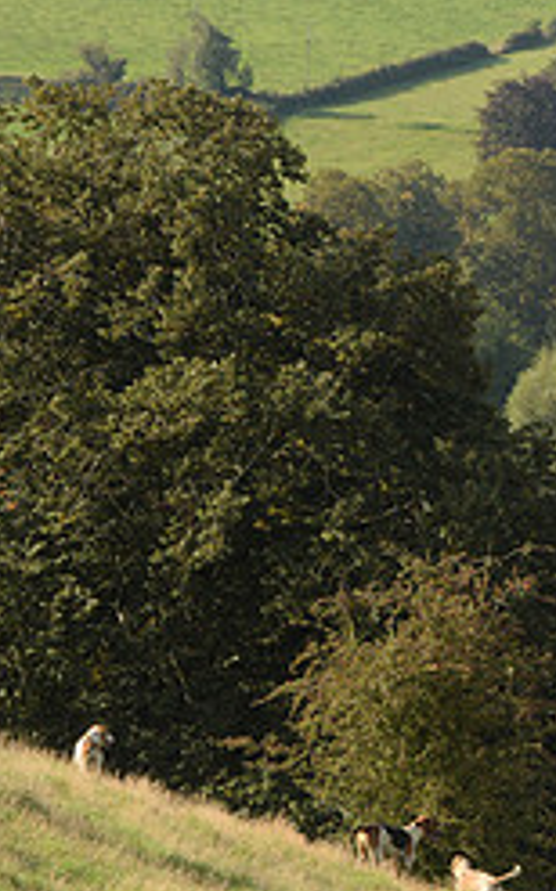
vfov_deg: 5.9
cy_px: 375
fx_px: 8719
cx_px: 1011
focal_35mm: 359
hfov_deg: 3.6
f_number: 6.3
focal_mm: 150
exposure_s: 1/1250
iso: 1250
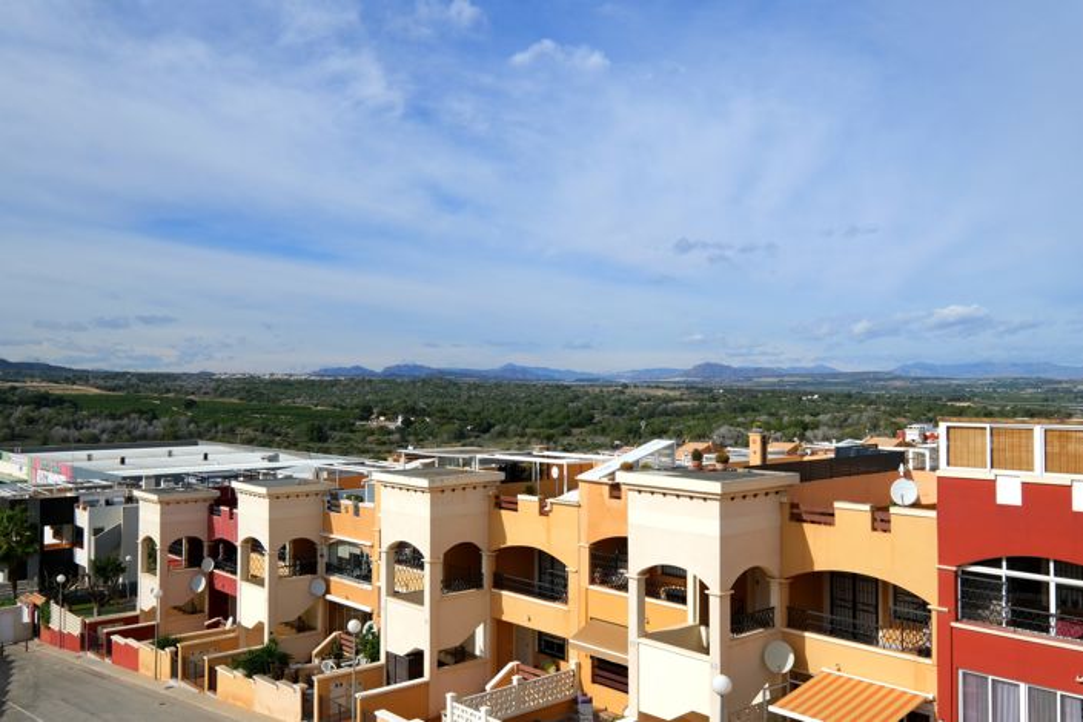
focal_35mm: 31
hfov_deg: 60.3
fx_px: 933
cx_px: 542
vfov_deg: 42.3
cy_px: 361
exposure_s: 1/180
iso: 125
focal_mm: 20.9
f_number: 14
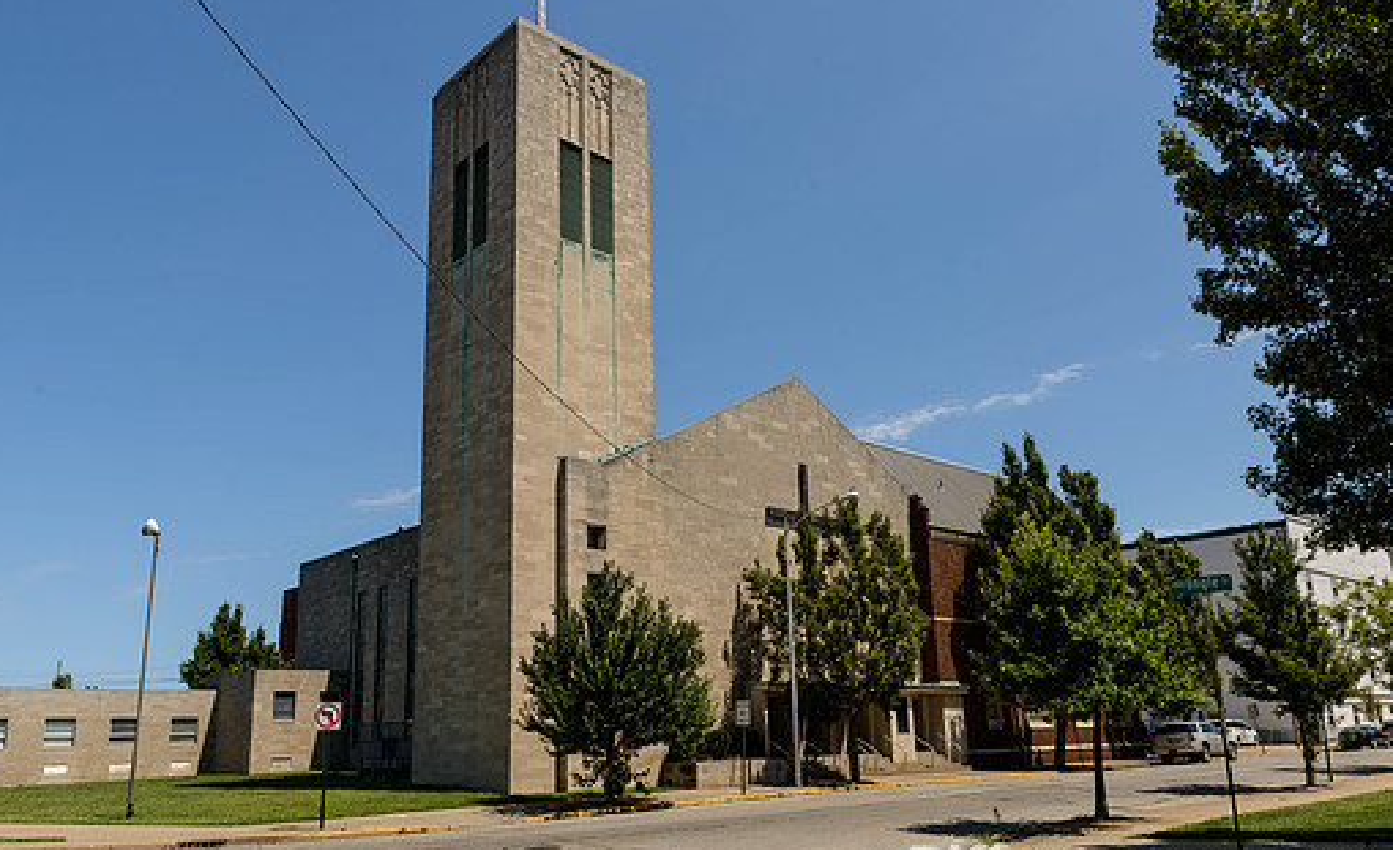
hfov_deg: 66.8
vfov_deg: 43.7
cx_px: 686
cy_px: 477
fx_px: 1056
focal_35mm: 28
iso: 100
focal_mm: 24
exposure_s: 1/250
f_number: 10
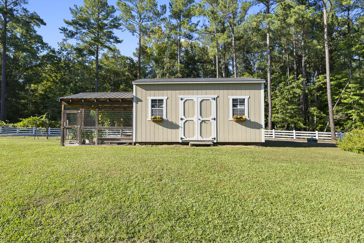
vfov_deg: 73.7
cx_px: 174
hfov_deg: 96.7
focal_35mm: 16
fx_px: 162
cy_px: 120
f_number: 7.1
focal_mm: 15
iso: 80
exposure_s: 1/30
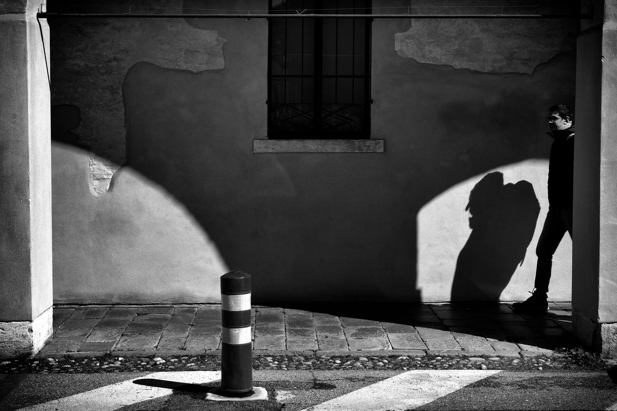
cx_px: 308
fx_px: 840
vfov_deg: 27.5
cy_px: 206
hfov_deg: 40.3
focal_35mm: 49
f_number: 13
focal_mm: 32.9
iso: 200
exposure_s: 1/180
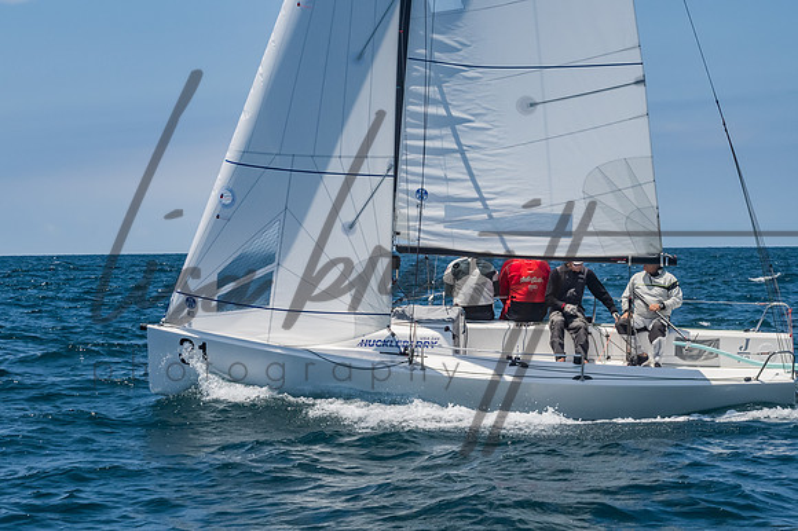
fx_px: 2592
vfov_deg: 11.7
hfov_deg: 17.5
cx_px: 399
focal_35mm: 117
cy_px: 266
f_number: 14
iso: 640
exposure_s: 1/1250
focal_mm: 78
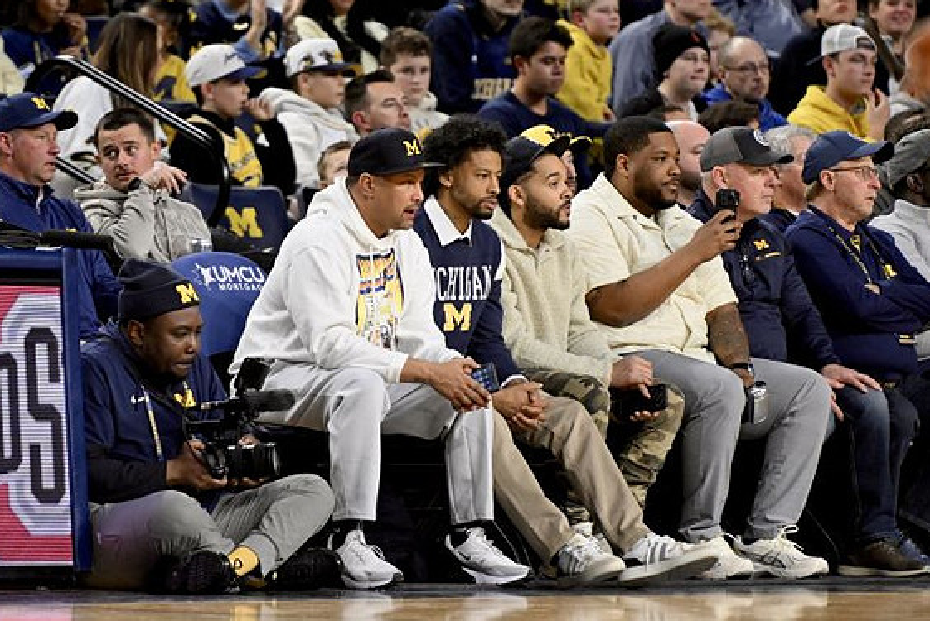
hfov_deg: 6.6
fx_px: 8014
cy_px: 315
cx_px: 466
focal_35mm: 310
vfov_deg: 4.4
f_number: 2.8
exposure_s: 1/1250
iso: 2500
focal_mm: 200
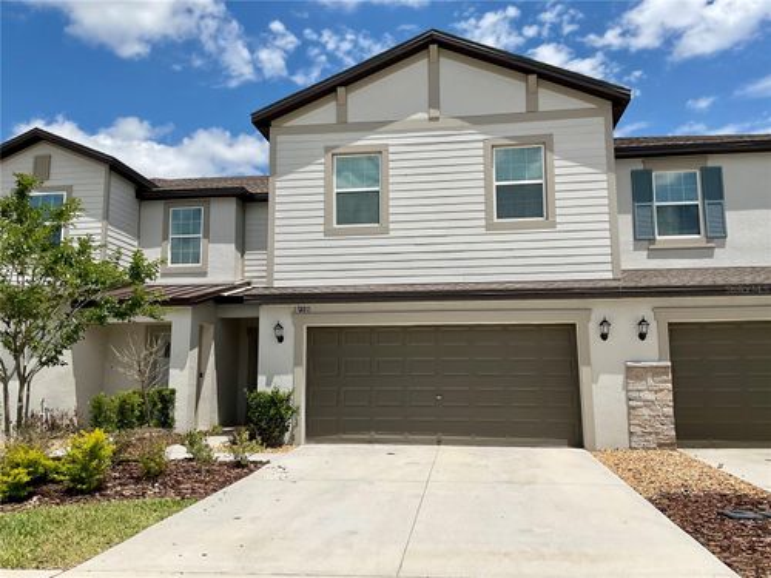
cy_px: 289
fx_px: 646
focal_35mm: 29
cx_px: 386
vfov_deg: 48.2
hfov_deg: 61.7
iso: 16
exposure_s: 1/4405
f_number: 1.8
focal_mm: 3
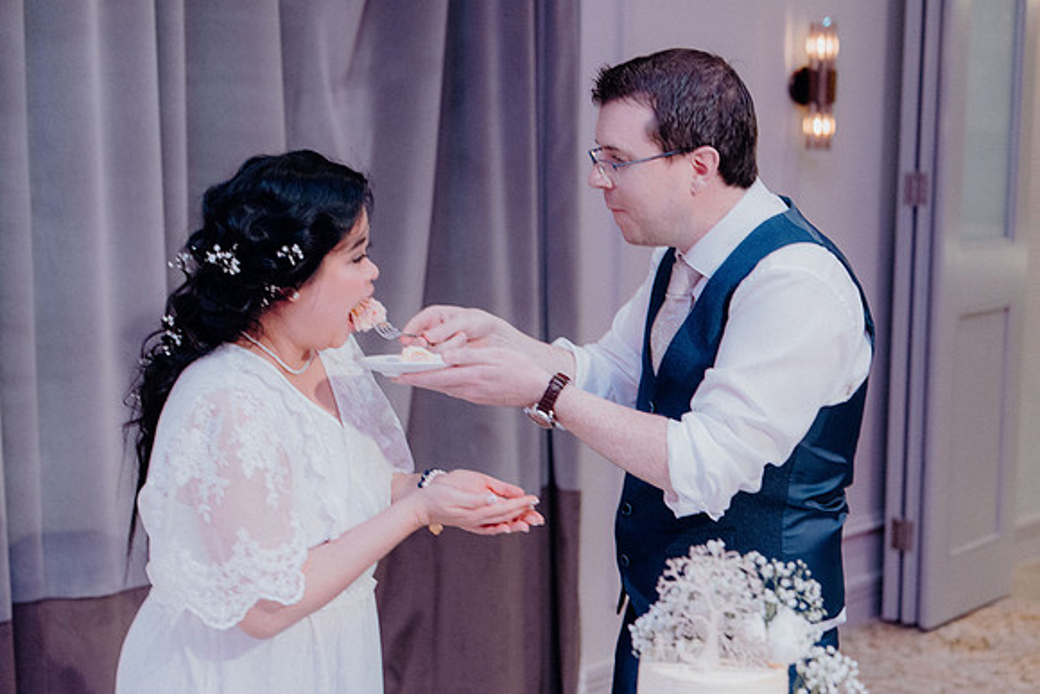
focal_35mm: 65
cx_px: 520
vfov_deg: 20.9
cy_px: 347
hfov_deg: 31.0
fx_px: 1878
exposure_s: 1/160
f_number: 3.5
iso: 2500
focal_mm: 65
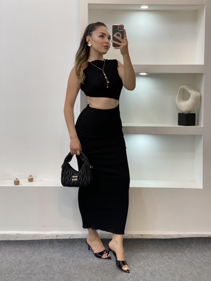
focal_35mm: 52
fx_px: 423
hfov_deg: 28.0
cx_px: 106
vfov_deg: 36.8
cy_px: 140
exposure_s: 1/100
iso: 80
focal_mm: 6
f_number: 2
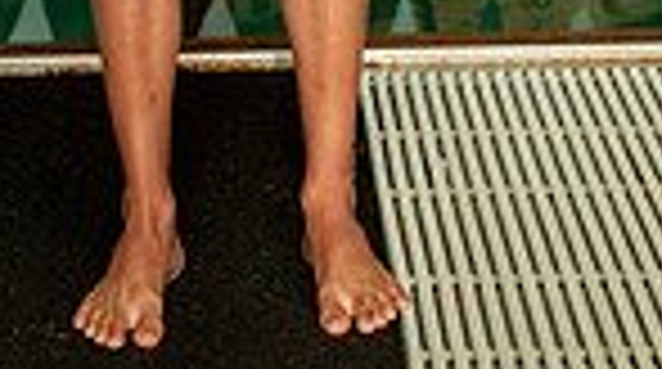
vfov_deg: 7.6
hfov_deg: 14.5
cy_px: -500
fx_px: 2593
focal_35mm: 148
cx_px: 306
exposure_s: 1/200
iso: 800
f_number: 7.1
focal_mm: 46
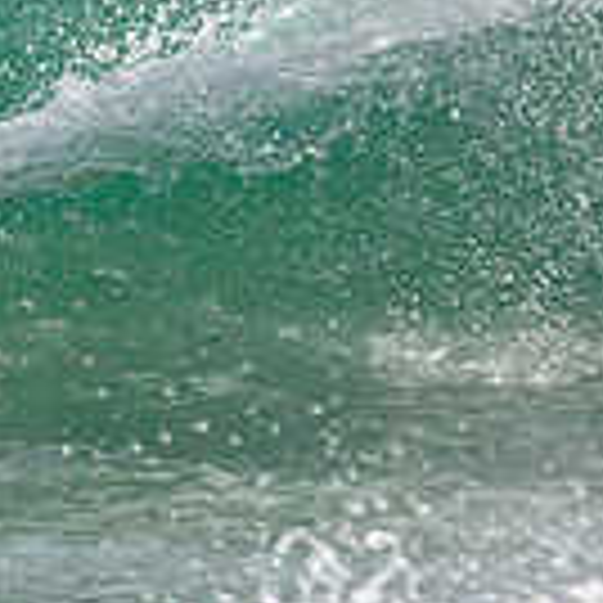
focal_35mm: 2183
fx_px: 43023
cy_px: -243
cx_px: -584
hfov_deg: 0.8
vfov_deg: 0.8
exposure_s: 1/1600
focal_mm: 500
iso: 1000
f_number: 11
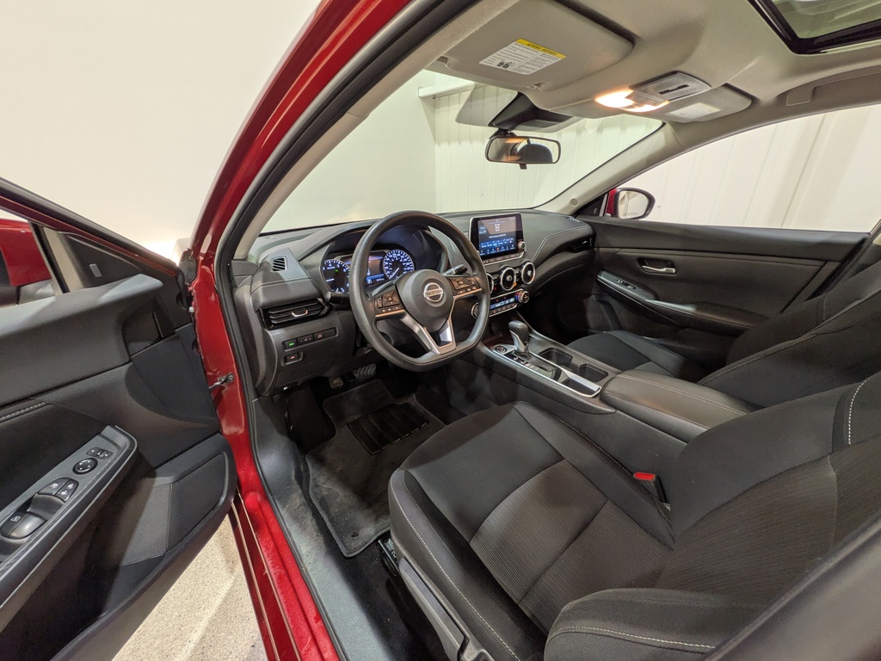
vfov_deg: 85.7
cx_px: 440
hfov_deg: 102.1
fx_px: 356
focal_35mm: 14
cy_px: 330
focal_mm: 1.83
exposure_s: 1/30
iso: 60
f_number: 2.2
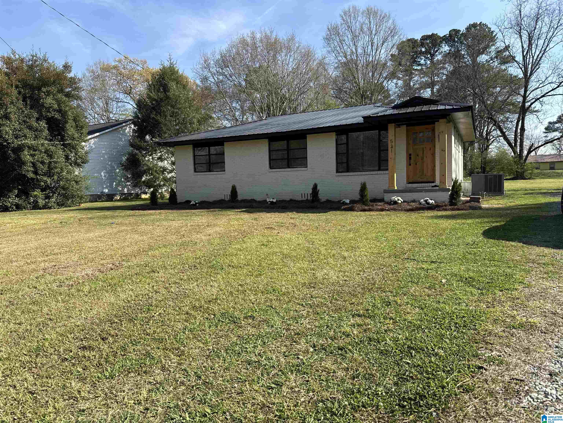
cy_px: 212
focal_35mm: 24
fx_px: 390
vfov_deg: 56.8
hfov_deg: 71.6
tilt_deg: -3.7
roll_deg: +0.9
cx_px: 282
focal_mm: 6.76
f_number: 1.78
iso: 80
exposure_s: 1/2370
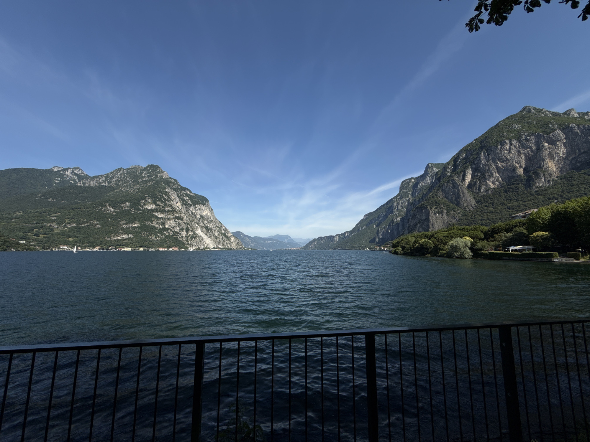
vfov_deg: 85.7
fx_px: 239
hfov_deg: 102.1
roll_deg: -0.2
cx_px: 295
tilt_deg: +7.5
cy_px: 221
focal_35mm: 14
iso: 50
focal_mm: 2.22
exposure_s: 1/4425
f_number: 2.2
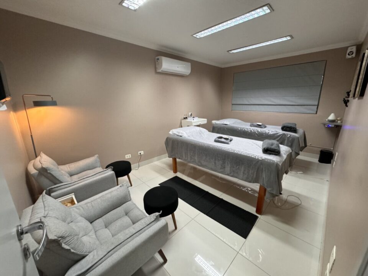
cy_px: 138
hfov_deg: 102.1
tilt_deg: -14.1
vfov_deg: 85.7
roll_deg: +0.8
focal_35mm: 14
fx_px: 149
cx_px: 184
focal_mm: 2.22
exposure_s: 1/120
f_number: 2.2
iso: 320
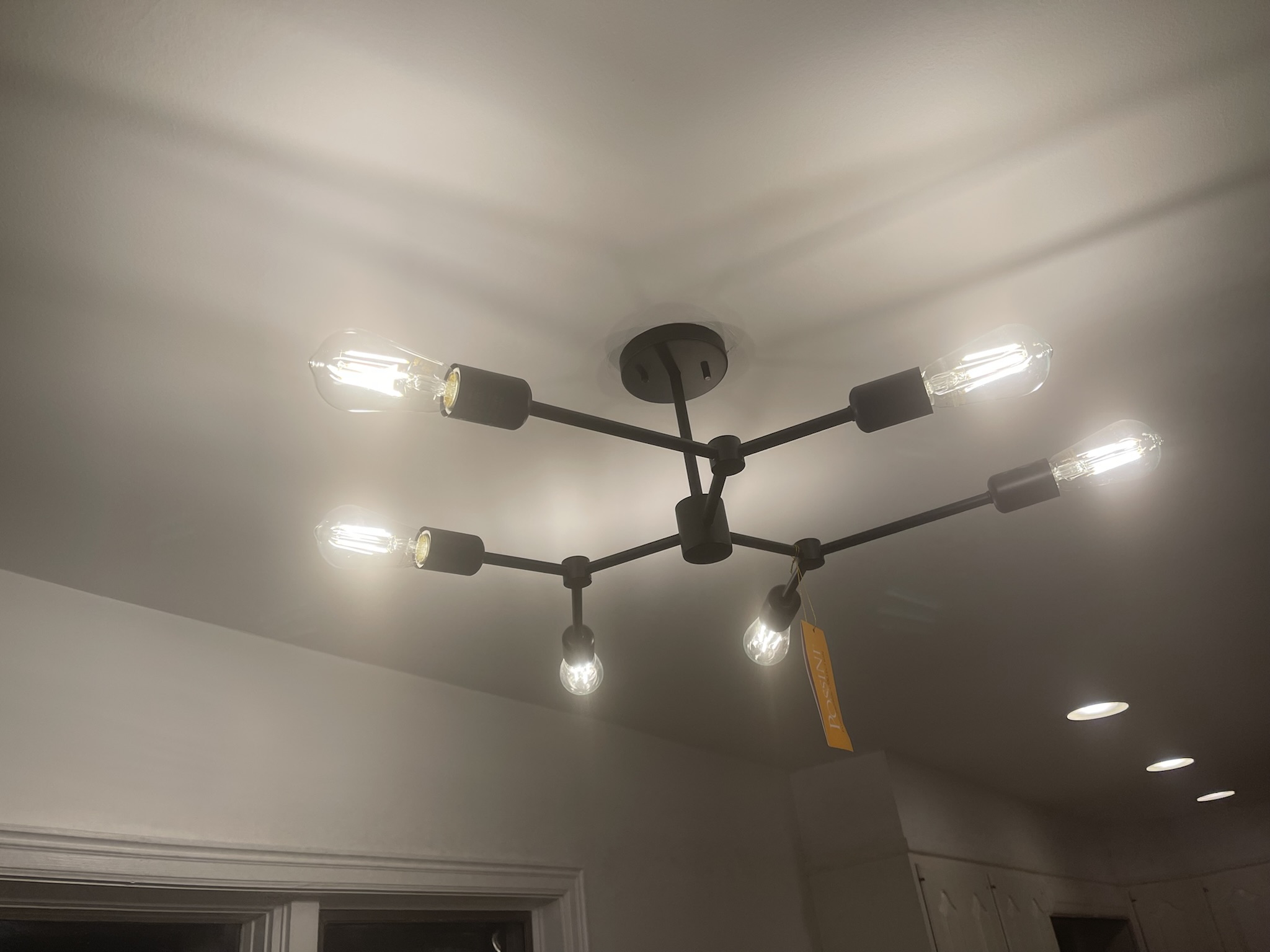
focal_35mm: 26
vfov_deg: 53.1
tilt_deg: +27.4
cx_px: 635
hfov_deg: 67.3
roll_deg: +8.2
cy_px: 476
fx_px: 954
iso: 32
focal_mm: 5.1
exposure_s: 1/264
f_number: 1.6
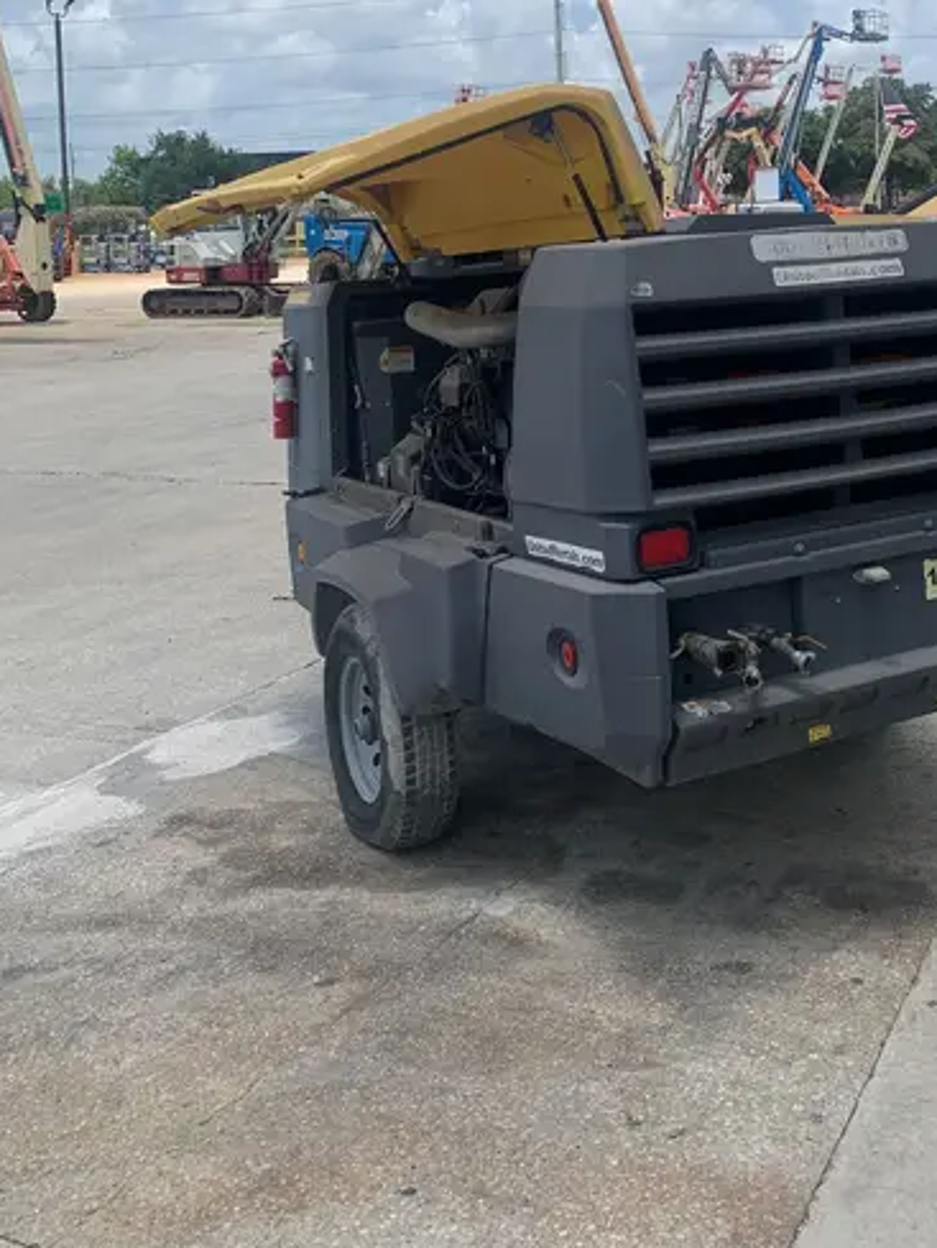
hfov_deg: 36.3
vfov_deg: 46.3
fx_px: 1407
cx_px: 654
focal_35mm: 39
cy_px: 323
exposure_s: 1/2915
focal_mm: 4.25
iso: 25
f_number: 1.8
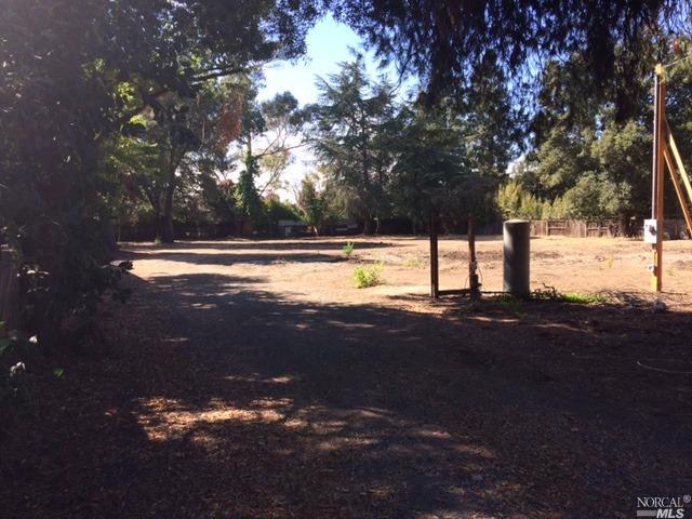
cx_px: 346
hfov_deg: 61.7
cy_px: 260
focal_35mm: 29
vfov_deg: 48.2
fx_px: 580
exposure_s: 1/562
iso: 32
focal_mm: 4.15
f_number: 2.2
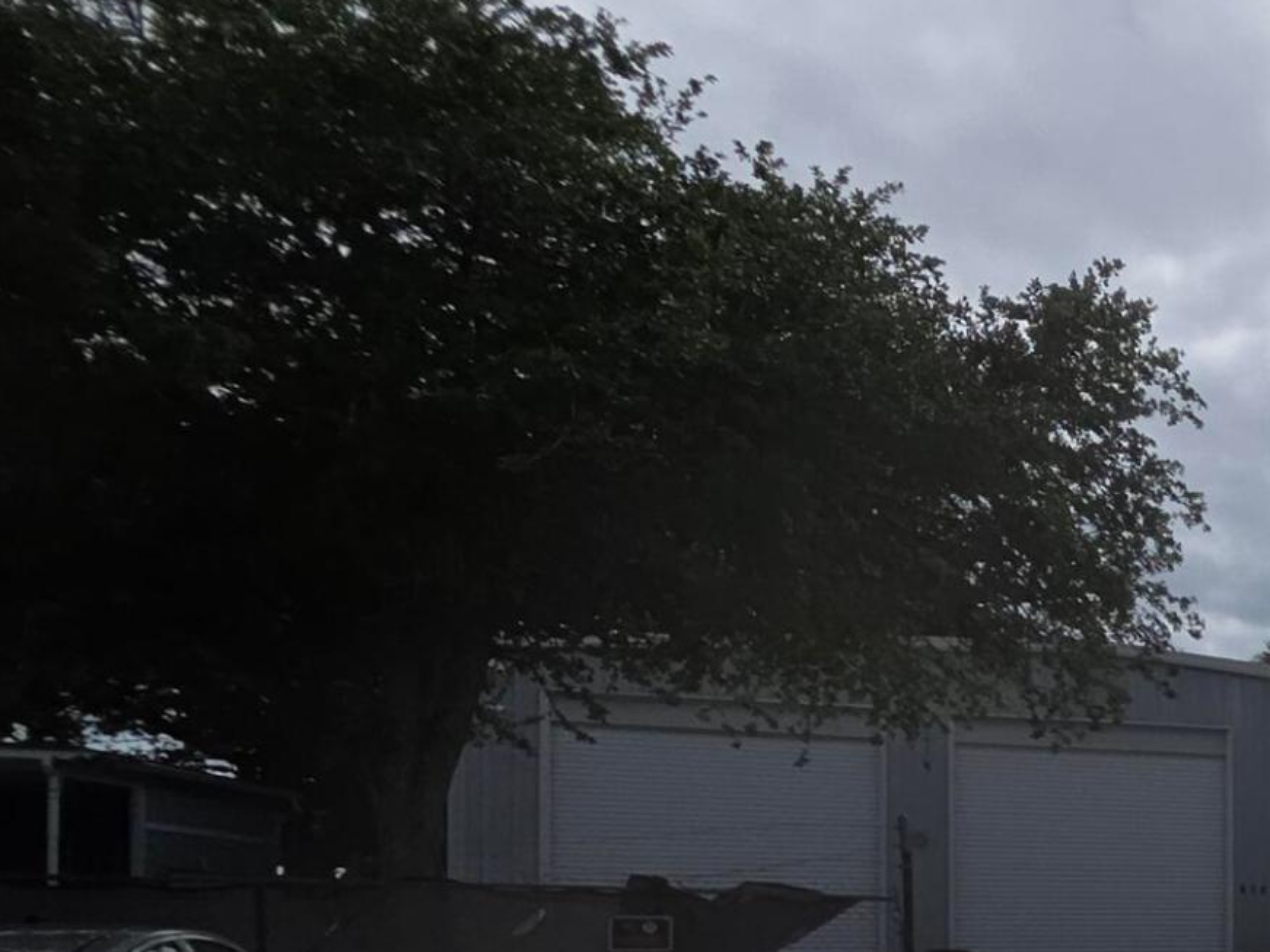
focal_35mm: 43
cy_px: 914
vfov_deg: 31.5
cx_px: 2017
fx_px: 1577
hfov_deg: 26.6
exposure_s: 1/3628
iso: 20
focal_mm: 2.2
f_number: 1.9
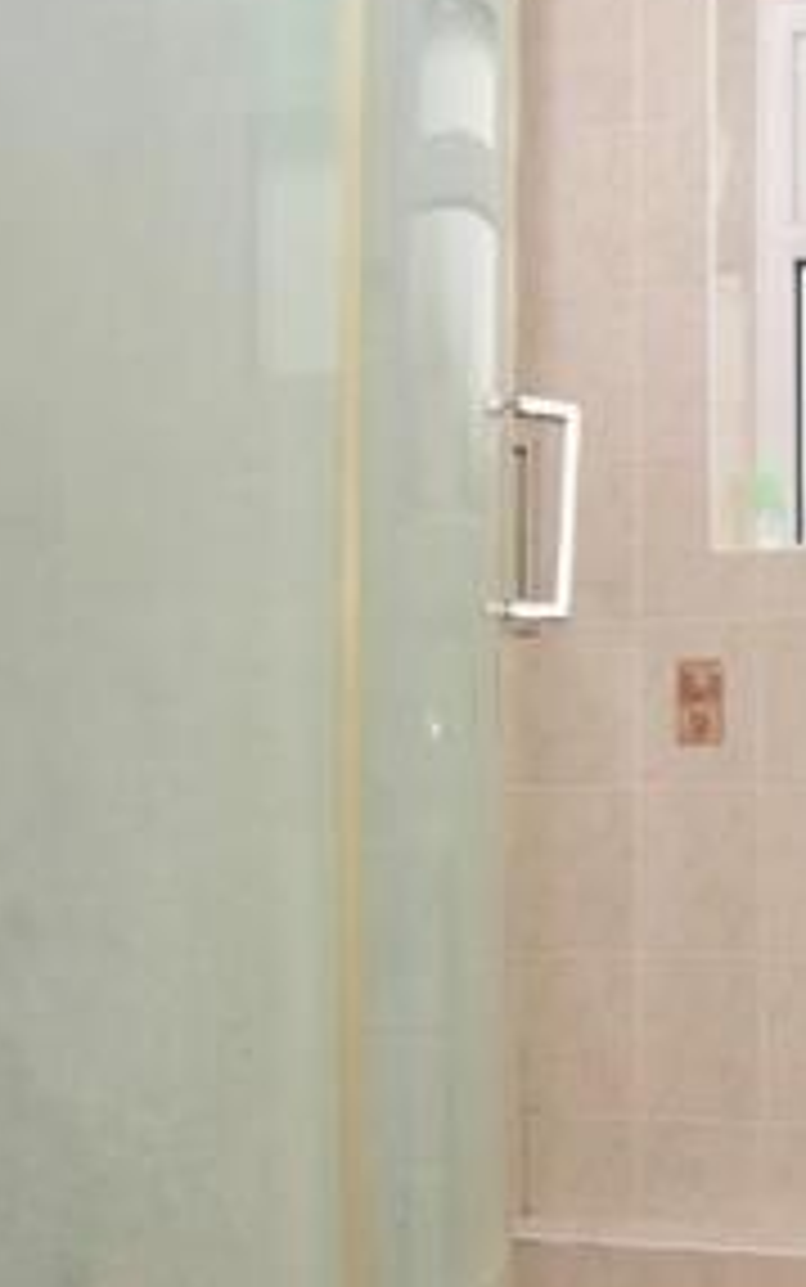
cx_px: 1189
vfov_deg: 54.3
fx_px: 1229
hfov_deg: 26.7
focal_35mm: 35
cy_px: 844
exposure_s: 1/80
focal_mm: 10
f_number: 5.6
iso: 400
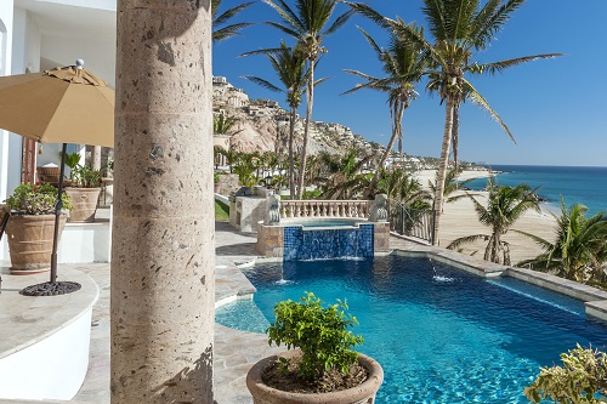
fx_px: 539
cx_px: 397
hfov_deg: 57.6
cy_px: 153
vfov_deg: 40.8
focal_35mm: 32
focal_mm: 20
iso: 200
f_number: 10
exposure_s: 1/160
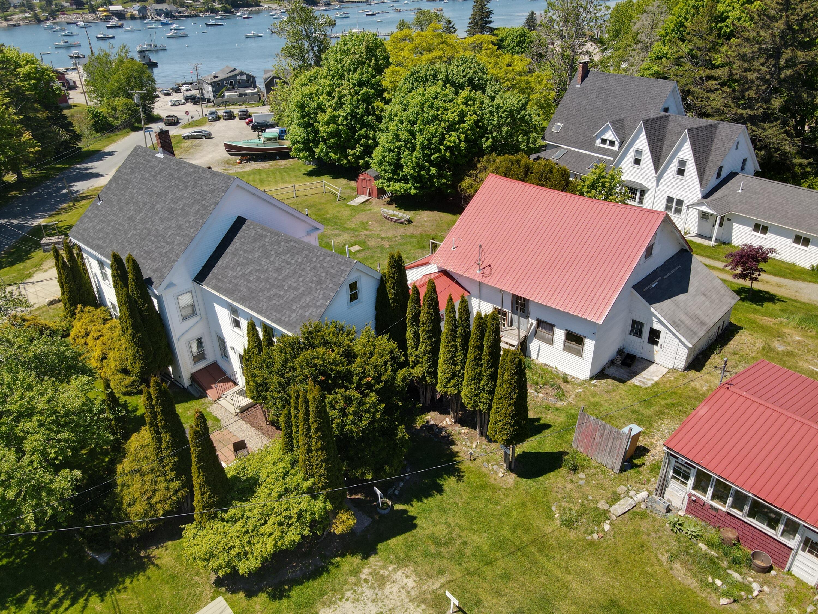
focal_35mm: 24
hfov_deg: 71.6
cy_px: 307
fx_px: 567
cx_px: 409
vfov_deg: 56.8
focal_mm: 4.5
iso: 100
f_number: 2.8
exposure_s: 1/500
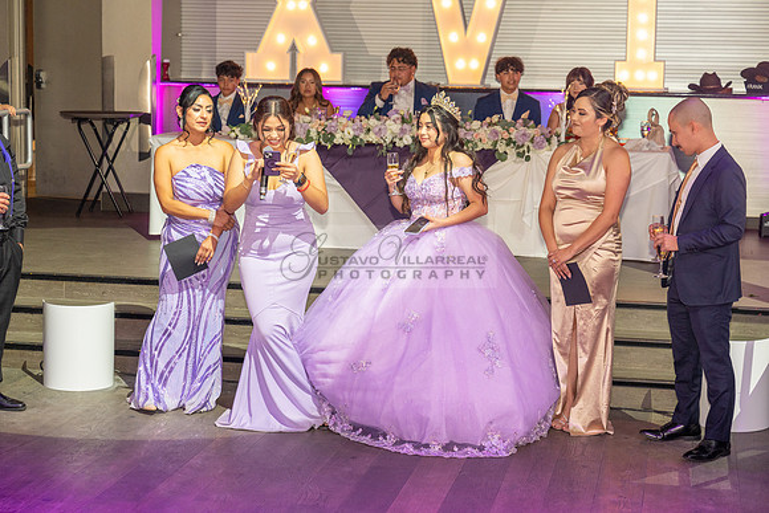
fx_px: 1496
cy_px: 256
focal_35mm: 70
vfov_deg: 19.5
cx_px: 384
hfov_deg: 28.8
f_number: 4.5
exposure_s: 1/125
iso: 1000
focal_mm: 70
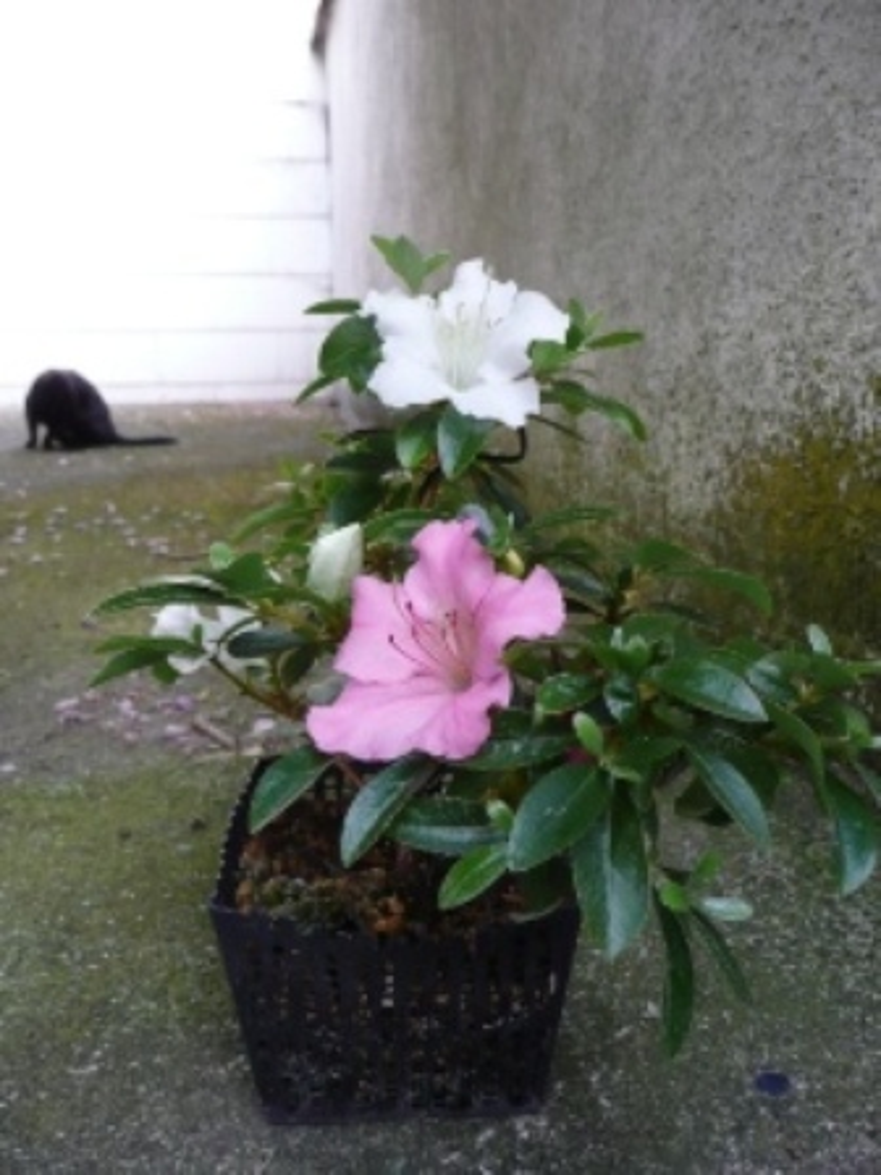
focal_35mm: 28
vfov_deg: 63.4
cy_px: 588
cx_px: 440
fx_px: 950
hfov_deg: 49.7
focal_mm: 4.6
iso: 200
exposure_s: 1/30
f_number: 3.3
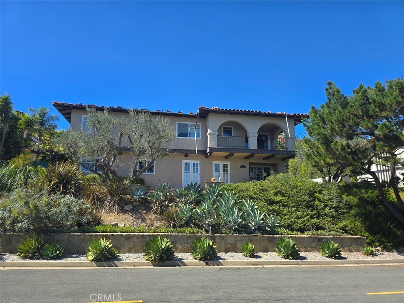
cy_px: 152
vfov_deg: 58.9
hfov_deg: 73.9
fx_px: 268
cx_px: 202
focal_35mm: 23
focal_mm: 6.3
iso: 12
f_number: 1.7
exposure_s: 1/538
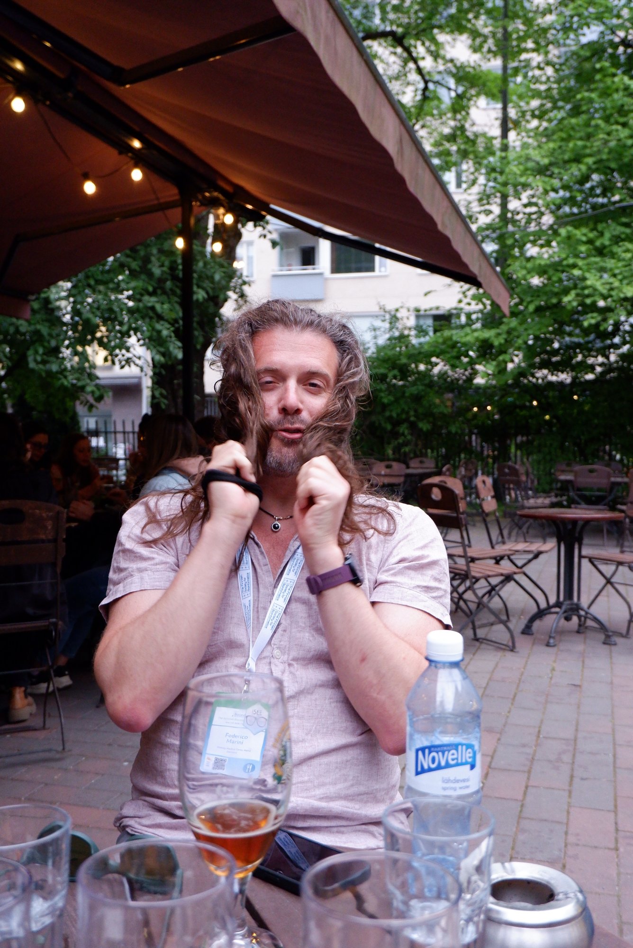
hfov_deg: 36.9
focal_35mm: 36
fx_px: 948
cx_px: 316
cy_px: 474
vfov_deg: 53.1
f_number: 4.4
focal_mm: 24.9
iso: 3200
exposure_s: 1/180
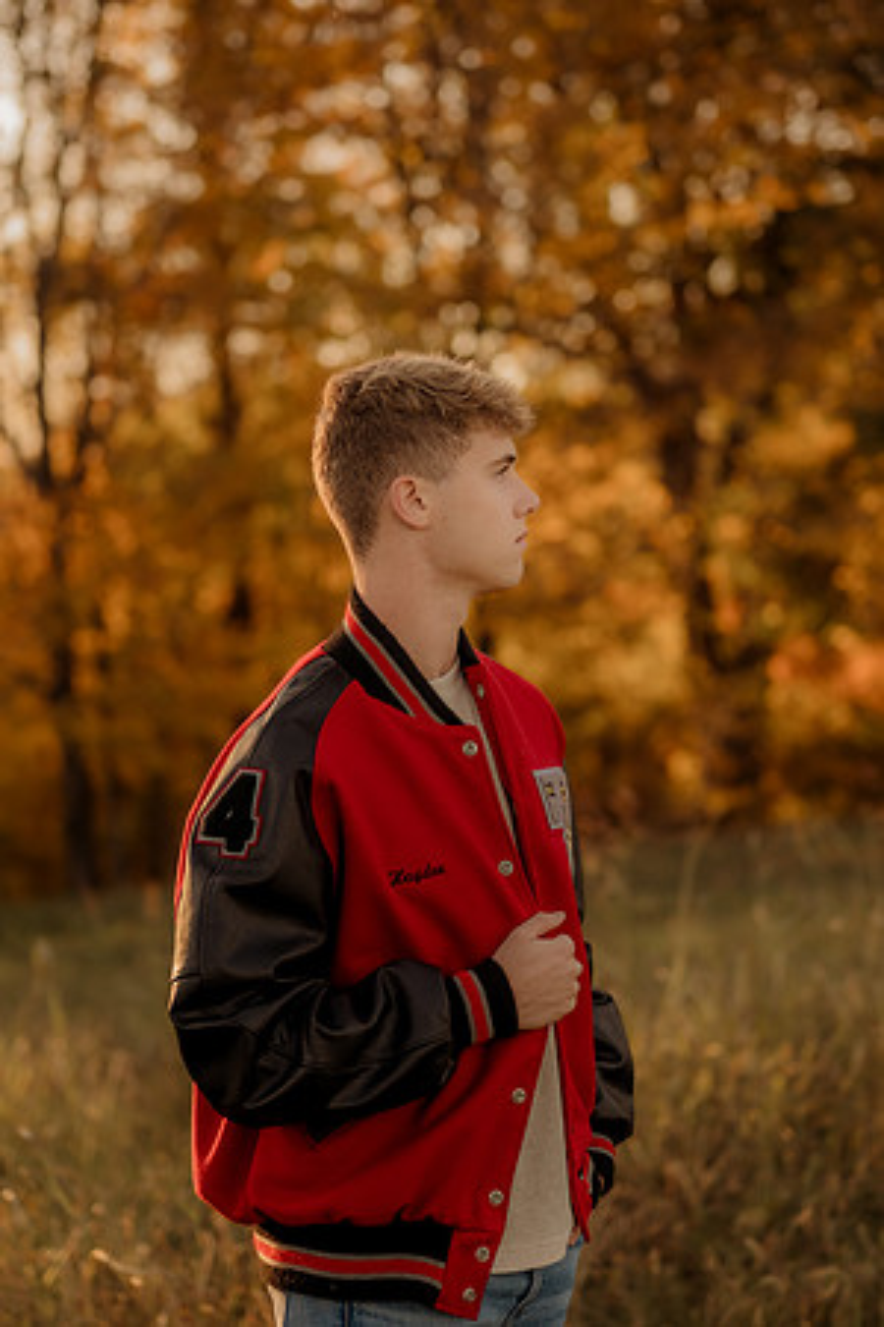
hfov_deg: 18.2
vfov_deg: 27.0
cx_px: 442
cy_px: 664
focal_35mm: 75
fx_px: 2762
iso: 250
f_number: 1.8
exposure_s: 1/1000
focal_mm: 50
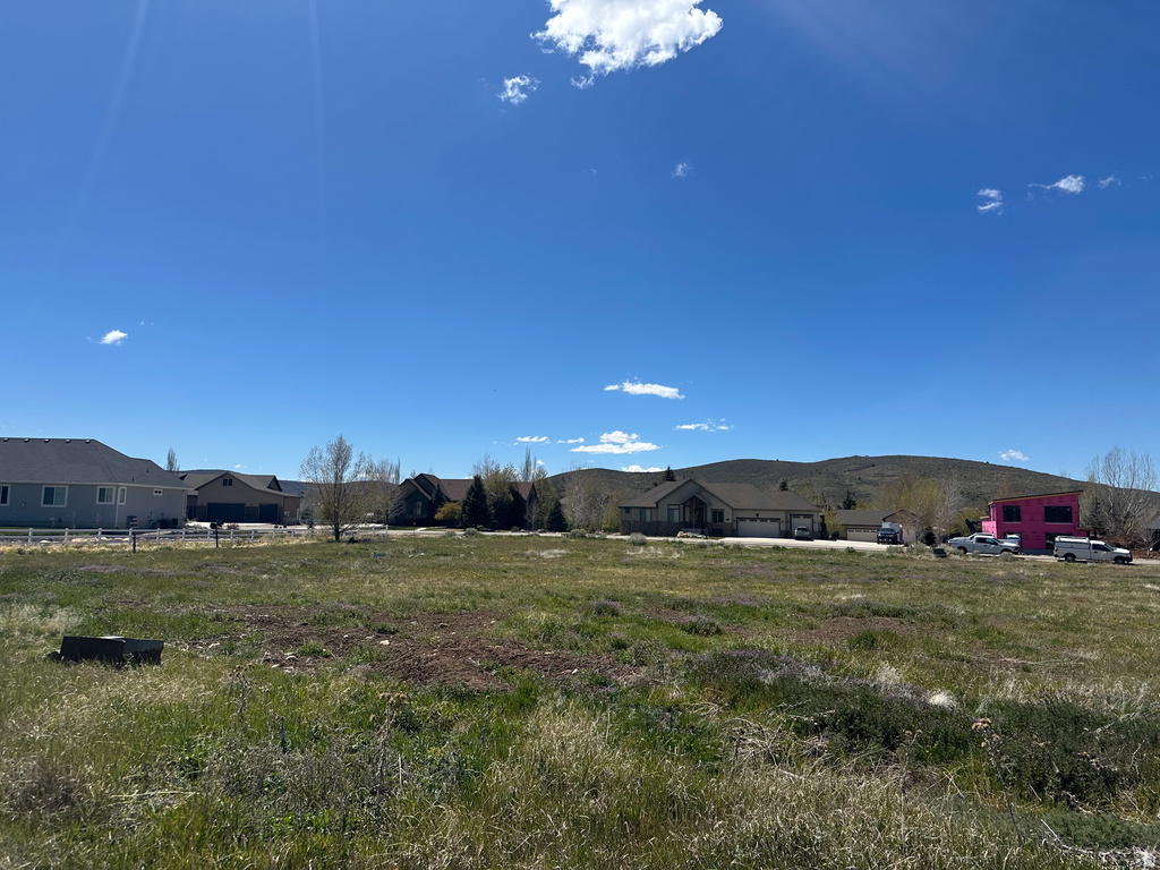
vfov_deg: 56.8
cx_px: 580
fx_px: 804
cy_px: 435
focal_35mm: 24
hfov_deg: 71.6
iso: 80
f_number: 1.78
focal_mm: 6.86
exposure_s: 1/7042
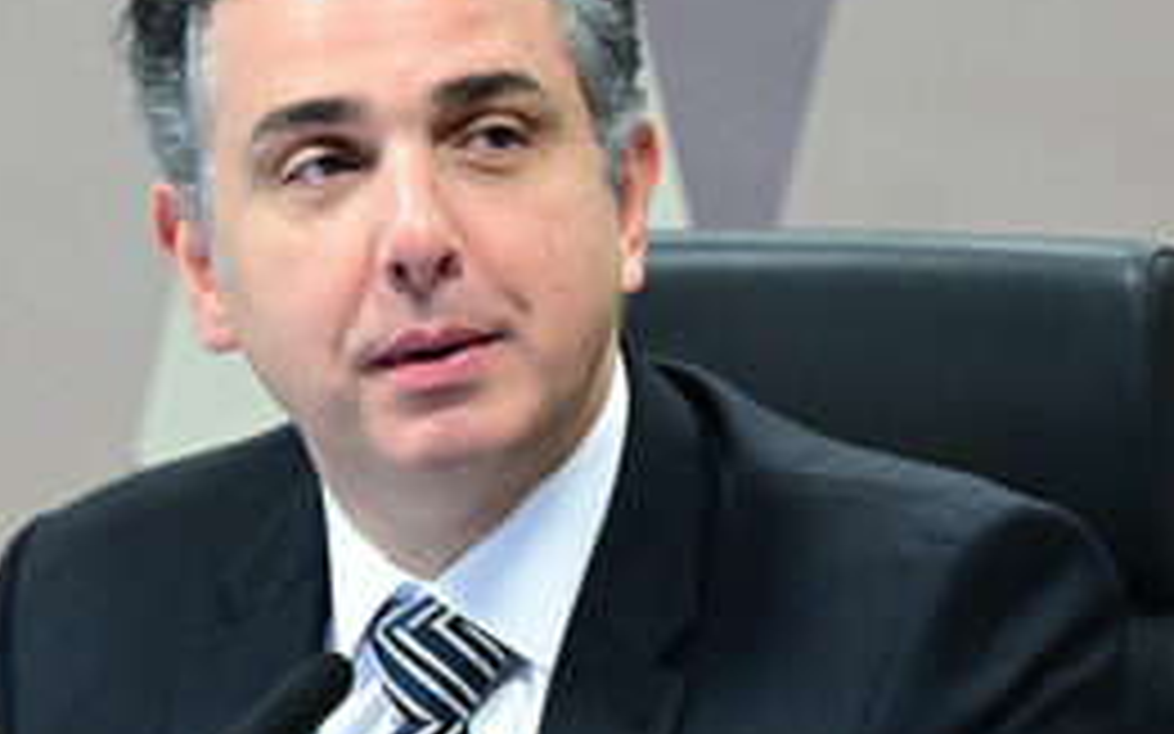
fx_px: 17977
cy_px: 545
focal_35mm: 562
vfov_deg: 2.3
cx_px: 306
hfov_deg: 3.7
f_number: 4
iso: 4000
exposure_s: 1/160
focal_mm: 160
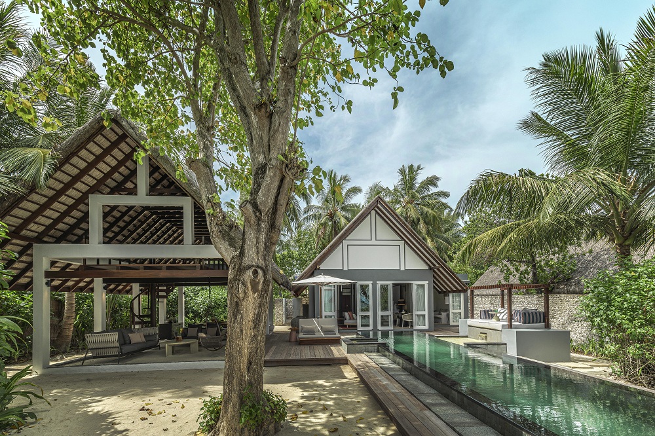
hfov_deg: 96.8
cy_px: 218
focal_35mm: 16
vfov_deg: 73.7
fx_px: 291
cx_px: 328
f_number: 11
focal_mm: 16
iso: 100
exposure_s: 1/125
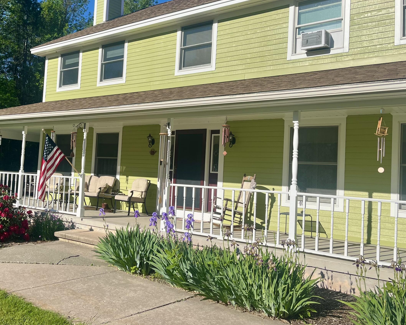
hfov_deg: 49.5
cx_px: 137
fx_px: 433
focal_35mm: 36
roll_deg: -3.0
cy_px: 146
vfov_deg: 41.1
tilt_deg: +3.7
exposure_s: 1/4016
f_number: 1.6
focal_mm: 5.1
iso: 50
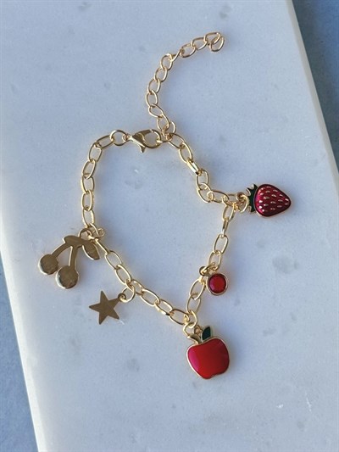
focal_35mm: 48
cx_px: 170
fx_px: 627
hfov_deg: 30.3
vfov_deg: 39.6
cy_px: 226
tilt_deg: -75.2
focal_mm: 6.76
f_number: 1.78
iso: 64
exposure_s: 1/422
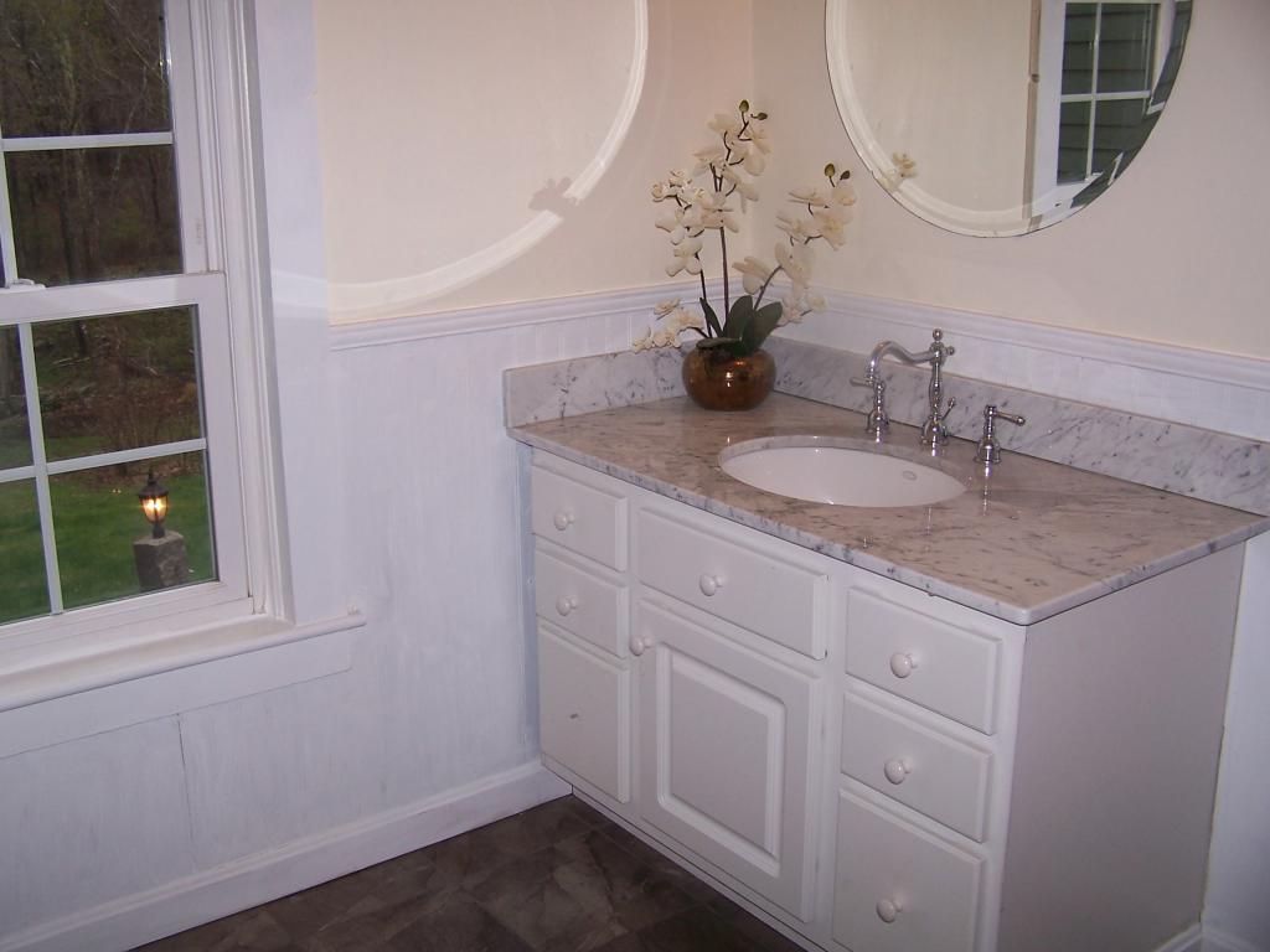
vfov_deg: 37.7
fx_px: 1394
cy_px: 476
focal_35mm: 38
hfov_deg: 49.0
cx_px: 635
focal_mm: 6.3
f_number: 2.8
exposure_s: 1/60
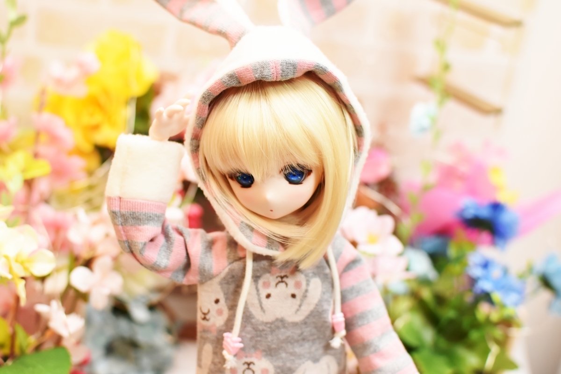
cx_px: 280
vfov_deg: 25.8
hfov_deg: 37.9
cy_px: 187
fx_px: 818
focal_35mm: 52
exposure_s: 1/60
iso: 800
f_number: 3.2
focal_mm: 35
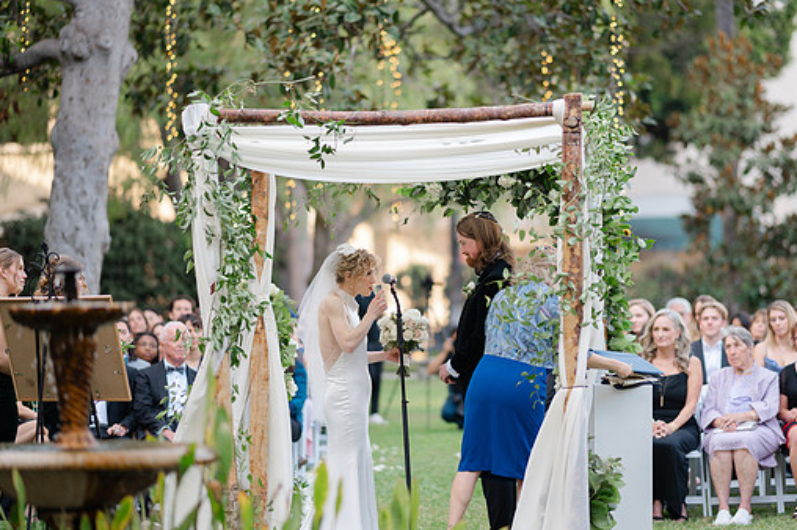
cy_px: 270
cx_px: 450
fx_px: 2721
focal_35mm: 123
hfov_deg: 16.7
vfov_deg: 11.1
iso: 100
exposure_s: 1/400
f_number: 1.4
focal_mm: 105
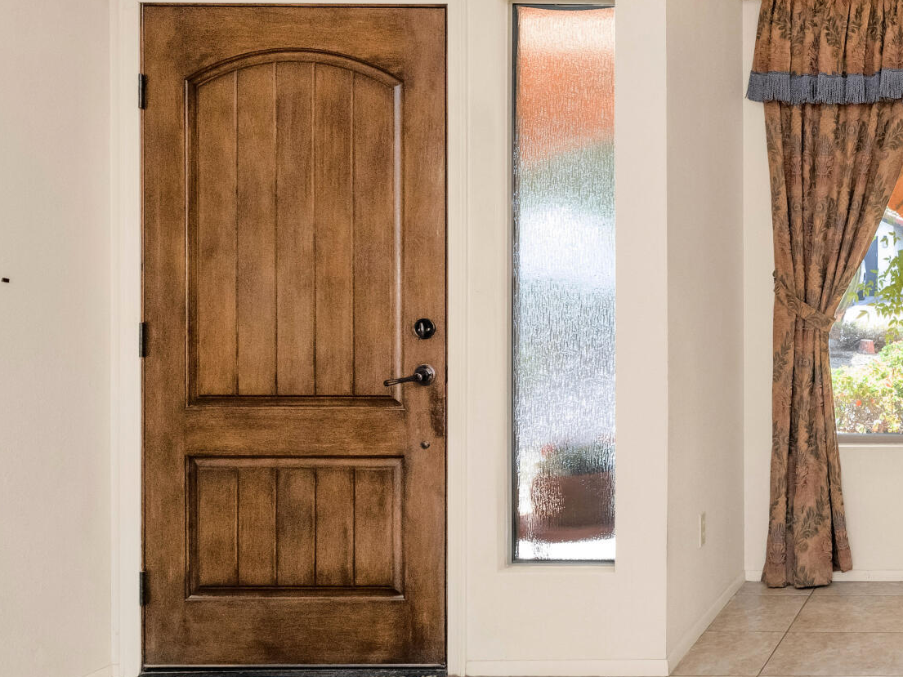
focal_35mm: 47
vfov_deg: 30.8
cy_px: 269
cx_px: 1066
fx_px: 1226
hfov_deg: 33.4
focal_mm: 18
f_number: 9
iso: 800
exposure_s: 1/80
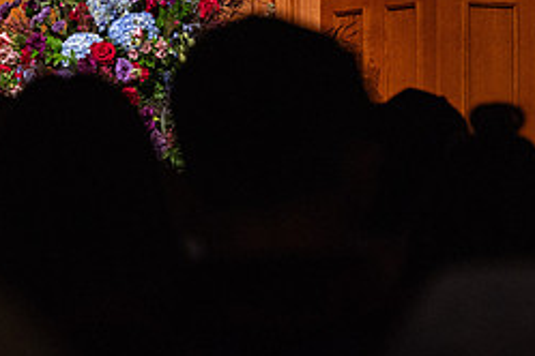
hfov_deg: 8.2
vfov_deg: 5.5
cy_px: -8
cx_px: 79
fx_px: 3715
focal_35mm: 250
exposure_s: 1/160
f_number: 4.5
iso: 2000
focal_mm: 105
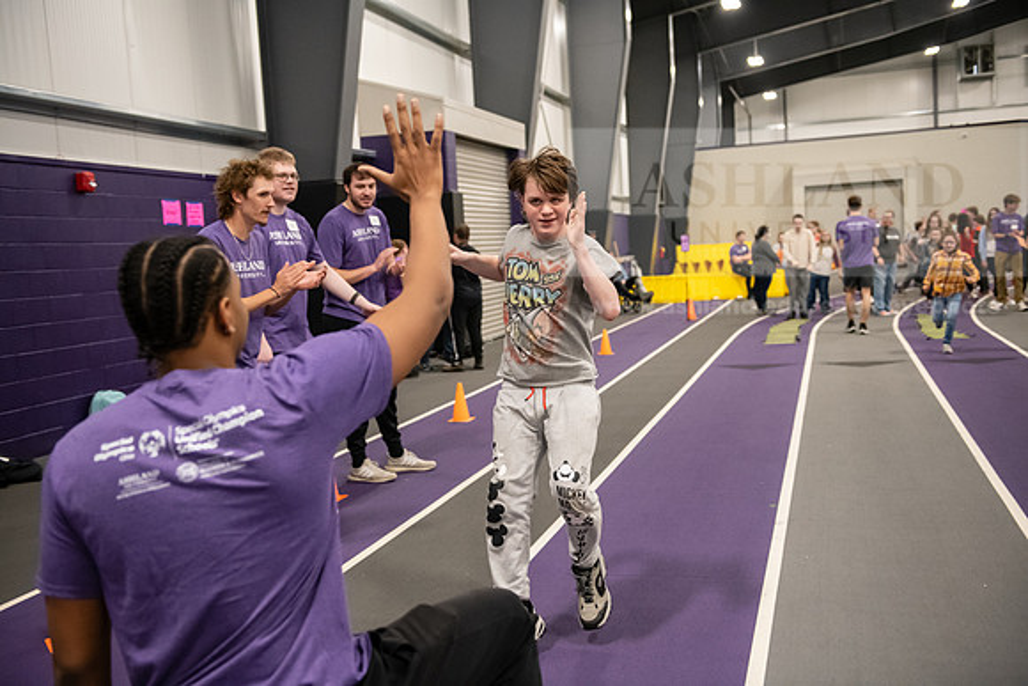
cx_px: 514
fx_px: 1142
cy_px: 343
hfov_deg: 48.4
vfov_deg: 33.4
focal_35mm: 40
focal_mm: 40
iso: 4000
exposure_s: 1/320
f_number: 3.2
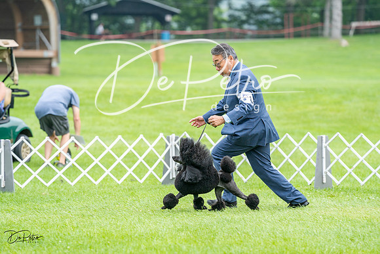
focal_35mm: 200
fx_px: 2112
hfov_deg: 10.3
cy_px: 127
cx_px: 190
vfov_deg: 6.9
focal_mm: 200
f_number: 4.5
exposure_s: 1/400
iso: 400
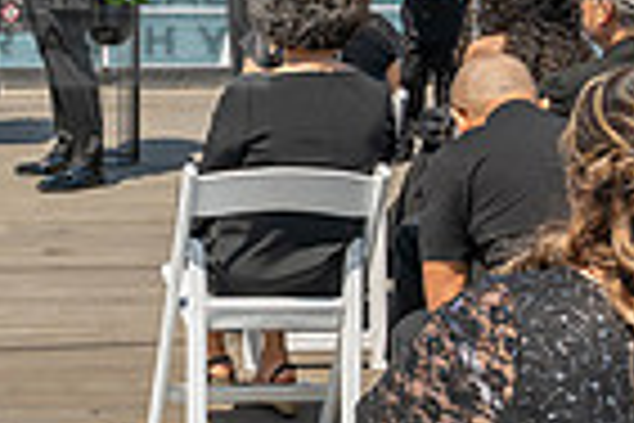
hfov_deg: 19.5
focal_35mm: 99
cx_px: -112
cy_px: -20
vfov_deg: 13.6
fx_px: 1743
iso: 200
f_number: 9
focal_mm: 24
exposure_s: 1/200
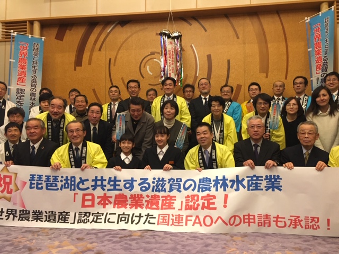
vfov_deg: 48.2
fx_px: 284
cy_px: 127
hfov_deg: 61.7
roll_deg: +1.4
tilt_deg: +2.4
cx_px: 170
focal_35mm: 29
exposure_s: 1/30
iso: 125
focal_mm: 4.15
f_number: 2.2
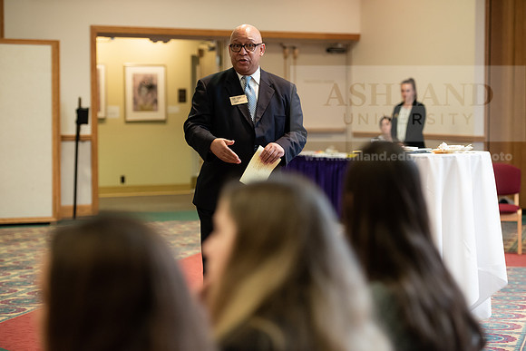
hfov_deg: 20.4
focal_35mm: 100
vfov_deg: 13.7
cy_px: 176
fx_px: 1461
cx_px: 263
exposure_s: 1/200
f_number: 3.2
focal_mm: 100
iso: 2000
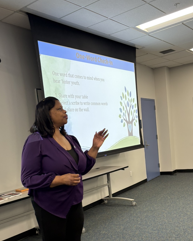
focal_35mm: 41
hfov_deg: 36.4
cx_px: 82
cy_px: 172
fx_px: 293
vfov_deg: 43.7
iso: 100
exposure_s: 1/90
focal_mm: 5.96
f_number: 1.6
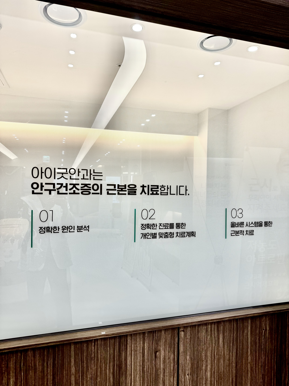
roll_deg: -0.6
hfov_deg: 56.8
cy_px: 193
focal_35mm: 24
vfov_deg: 71.6
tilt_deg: -0.2
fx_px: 267
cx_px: 144
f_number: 1.78
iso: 64
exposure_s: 1/120
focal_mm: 6.76
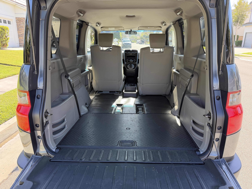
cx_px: 126
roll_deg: -1.0
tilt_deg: -15.7
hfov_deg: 71.6
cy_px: 94
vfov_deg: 56.8
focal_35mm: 24
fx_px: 175
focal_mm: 6.76
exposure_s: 1/234
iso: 80
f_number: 1.78
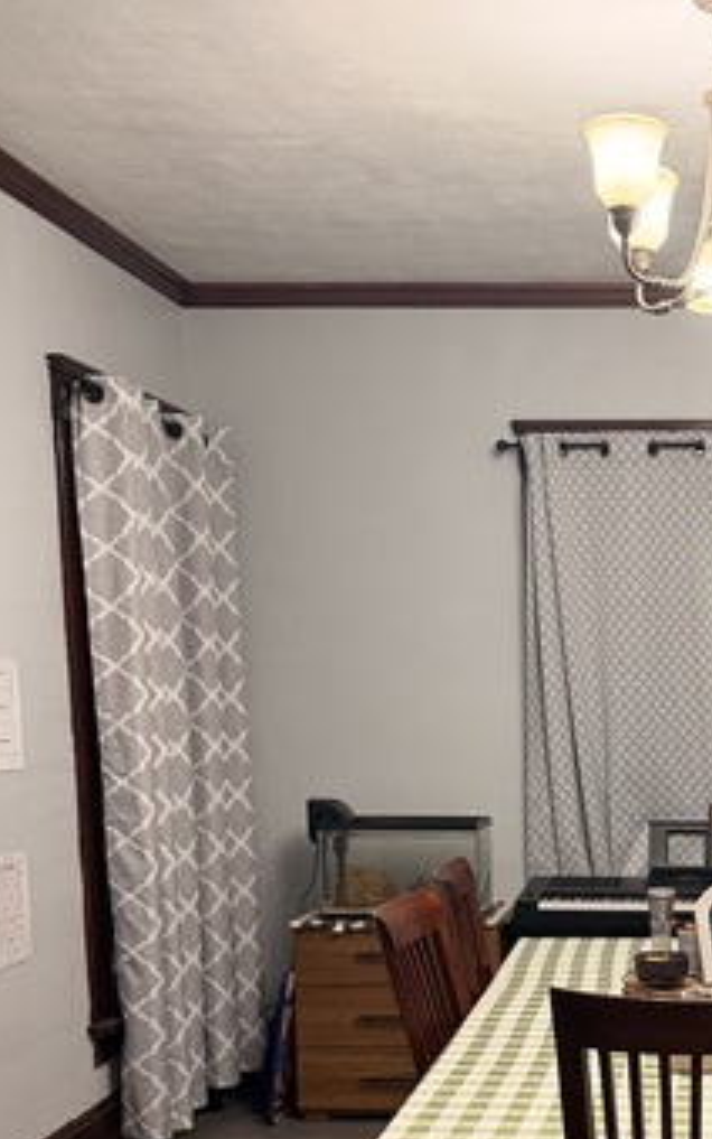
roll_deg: -0.2
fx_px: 1552
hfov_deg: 24.6
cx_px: 715
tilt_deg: -7.5
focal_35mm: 50
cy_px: 875
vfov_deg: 39.1
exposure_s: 1/60
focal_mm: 6.76
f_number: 1.78
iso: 320
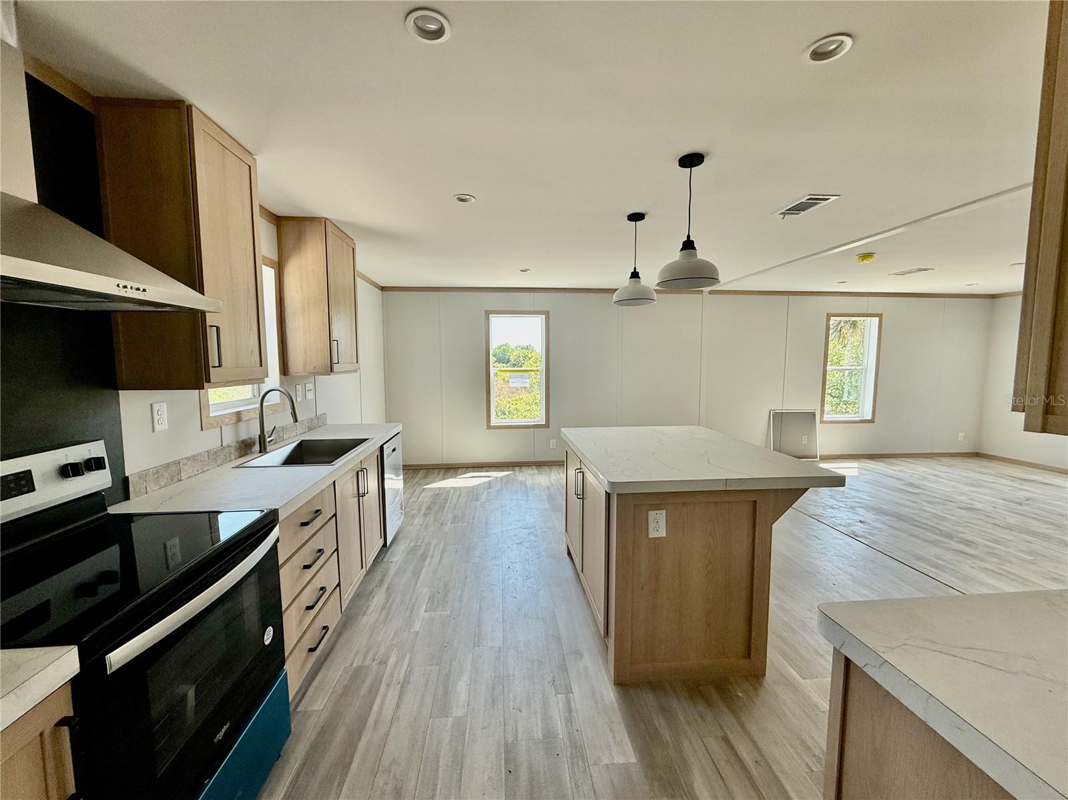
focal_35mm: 14
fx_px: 432
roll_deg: +0.0
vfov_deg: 85.6
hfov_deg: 102.1
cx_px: 534
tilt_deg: -5.0
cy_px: 400
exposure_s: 1/99
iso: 80
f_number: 2.2
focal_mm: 2.22
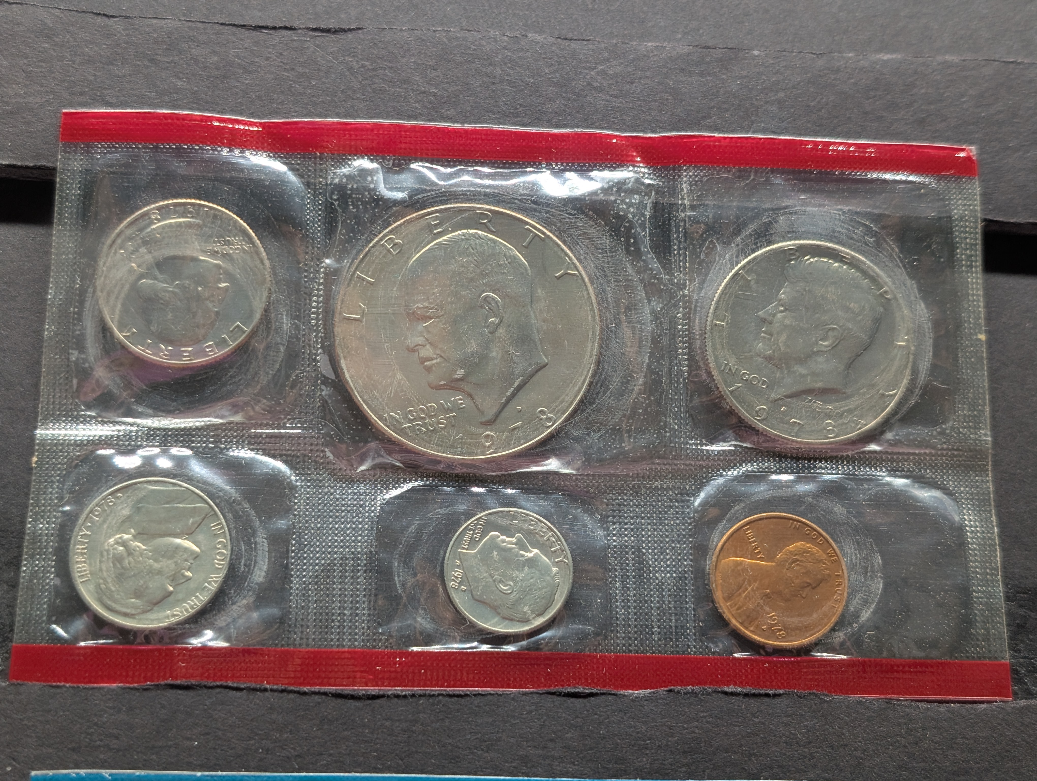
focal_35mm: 49
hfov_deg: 38.9
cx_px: 518
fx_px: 1470
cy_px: 390
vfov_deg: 29.7
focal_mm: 6.9
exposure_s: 1/78.8
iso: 104
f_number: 1.68
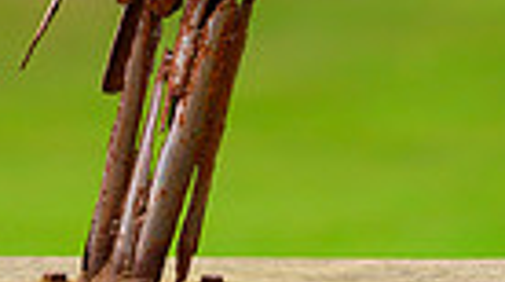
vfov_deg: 2.8
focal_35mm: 428
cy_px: -352
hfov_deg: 5.1
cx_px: 168
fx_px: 5720
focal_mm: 125
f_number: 2.8
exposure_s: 1/1250
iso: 1250
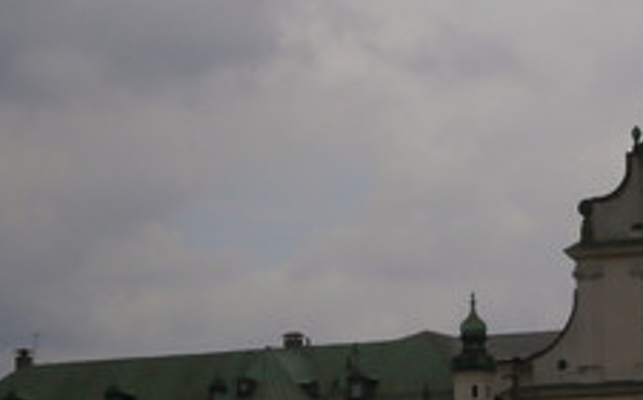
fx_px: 2485
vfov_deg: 9.2
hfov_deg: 14.7
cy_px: 357
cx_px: 497
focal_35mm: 142
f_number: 3.4
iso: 80
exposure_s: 1/2000
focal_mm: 8.3
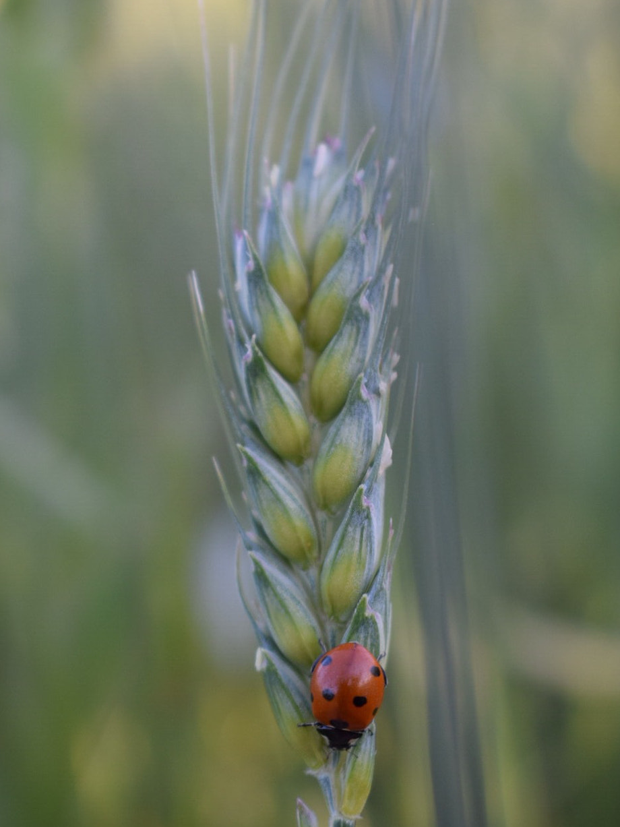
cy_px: 409
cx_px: 289
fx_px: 1887
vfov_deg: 24.7
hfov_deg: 18.7
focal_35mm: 79
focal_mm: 42
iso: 400
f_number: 5.6
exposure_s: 1/125
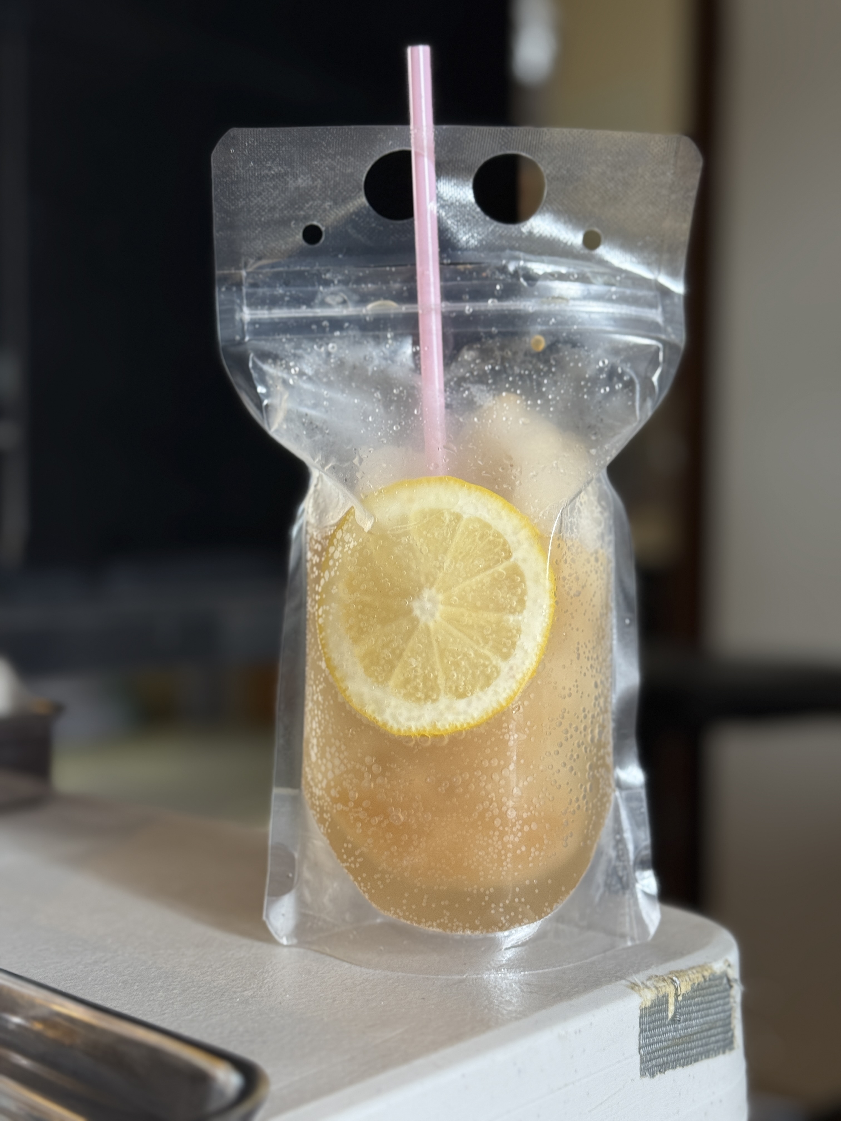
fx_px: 1555
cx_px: 420
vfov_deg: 39.7
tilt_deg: -1.5
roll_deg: -2.1
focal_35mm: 48
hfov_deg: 30.3
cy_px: 560
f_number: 1.78
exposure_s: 1/50
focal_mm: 6.76
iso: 64
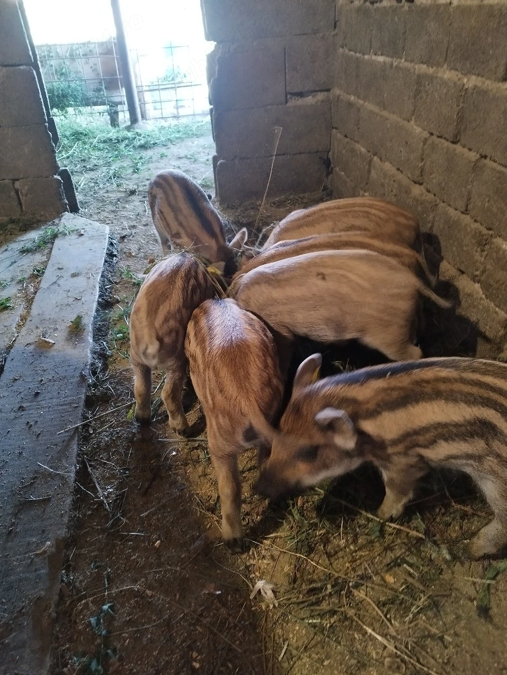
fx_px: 469
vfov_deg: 71.6
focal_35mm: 24
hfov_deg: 56.8
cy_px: 338
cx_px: 254
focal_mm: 5.89
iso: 480
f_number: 1.89
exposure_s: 1/25
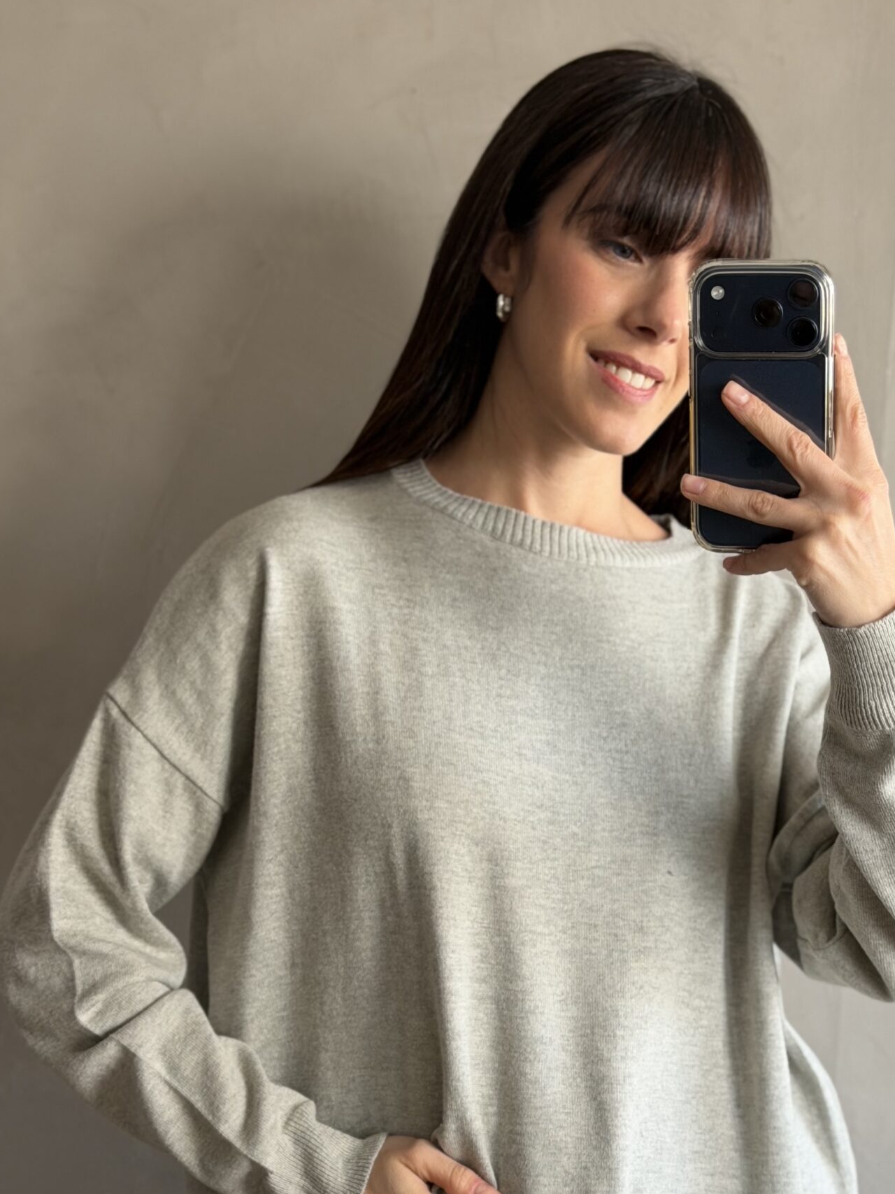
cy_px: 820
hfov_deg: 20.3
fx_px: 2482
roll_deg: -2.4
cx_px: 621
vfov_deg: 26.8
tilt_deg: -17.3
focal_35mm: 72
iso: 200
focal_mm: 6.76
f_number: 1.78
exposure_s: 1/60
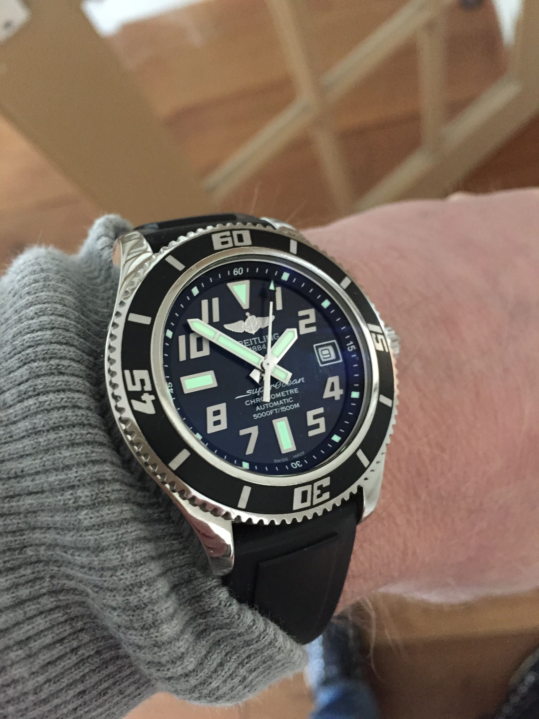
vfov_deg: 61.7
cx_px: 270
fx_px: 602
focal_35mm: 29
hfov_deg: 48.2
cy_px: 360
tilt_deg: -68.4
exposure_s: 1/15
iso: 500
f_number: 2.2
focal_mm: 4.15
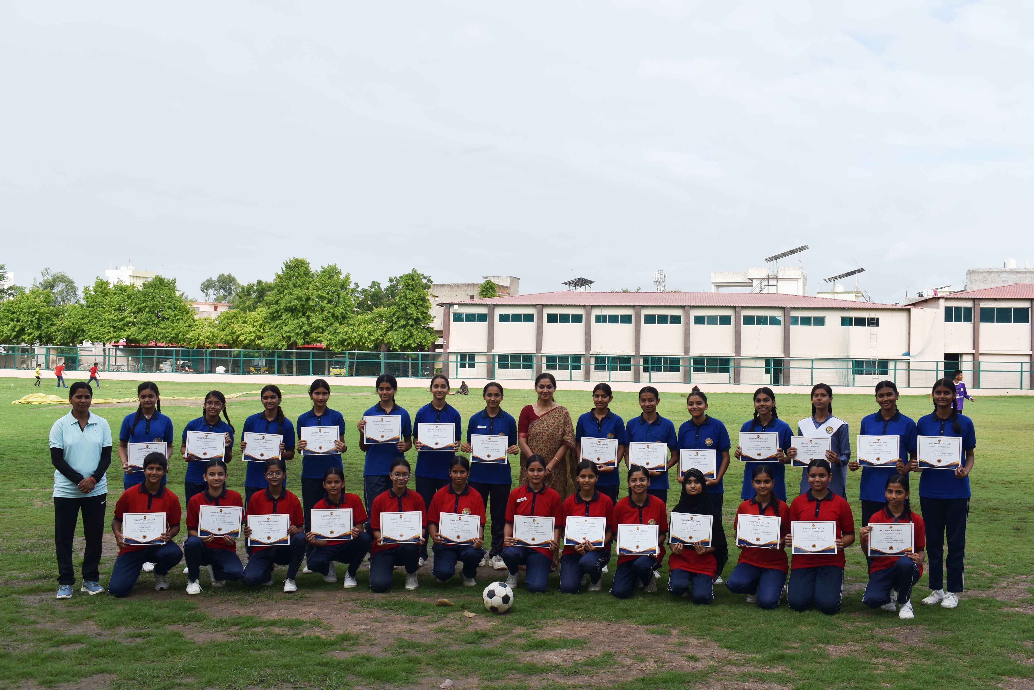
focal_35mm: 34
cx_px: 517
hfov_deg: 55.1
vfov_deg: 38.4
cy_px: 345
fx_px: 991
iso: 100
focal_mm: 23
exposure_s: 1/200
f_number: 9
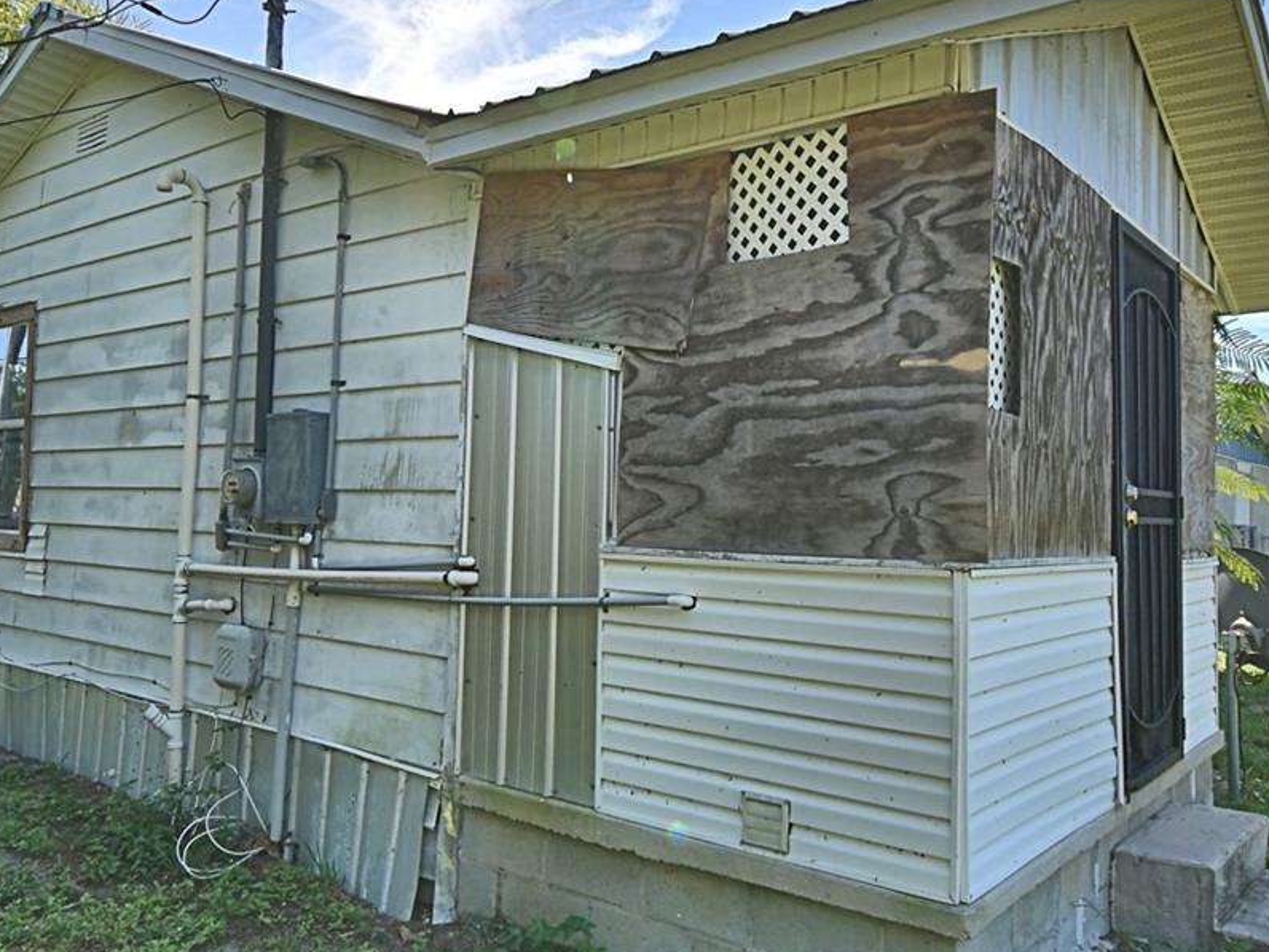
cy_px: 482
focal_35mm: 29
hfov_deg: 61.7
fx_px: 1063
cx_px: 627
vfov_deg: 48.2
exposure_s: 1/800
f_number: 4.5
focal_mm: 10
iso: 100
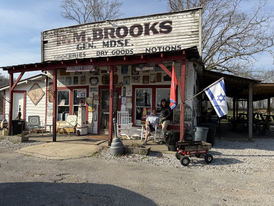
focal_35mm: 24
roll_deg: -0.7
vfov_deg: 56.8
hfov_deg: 71.6
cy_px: 103
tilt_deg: +1.7
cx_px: 137
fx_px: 190
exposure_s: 1/3279
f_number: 1.78
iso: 80
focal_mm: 6.76
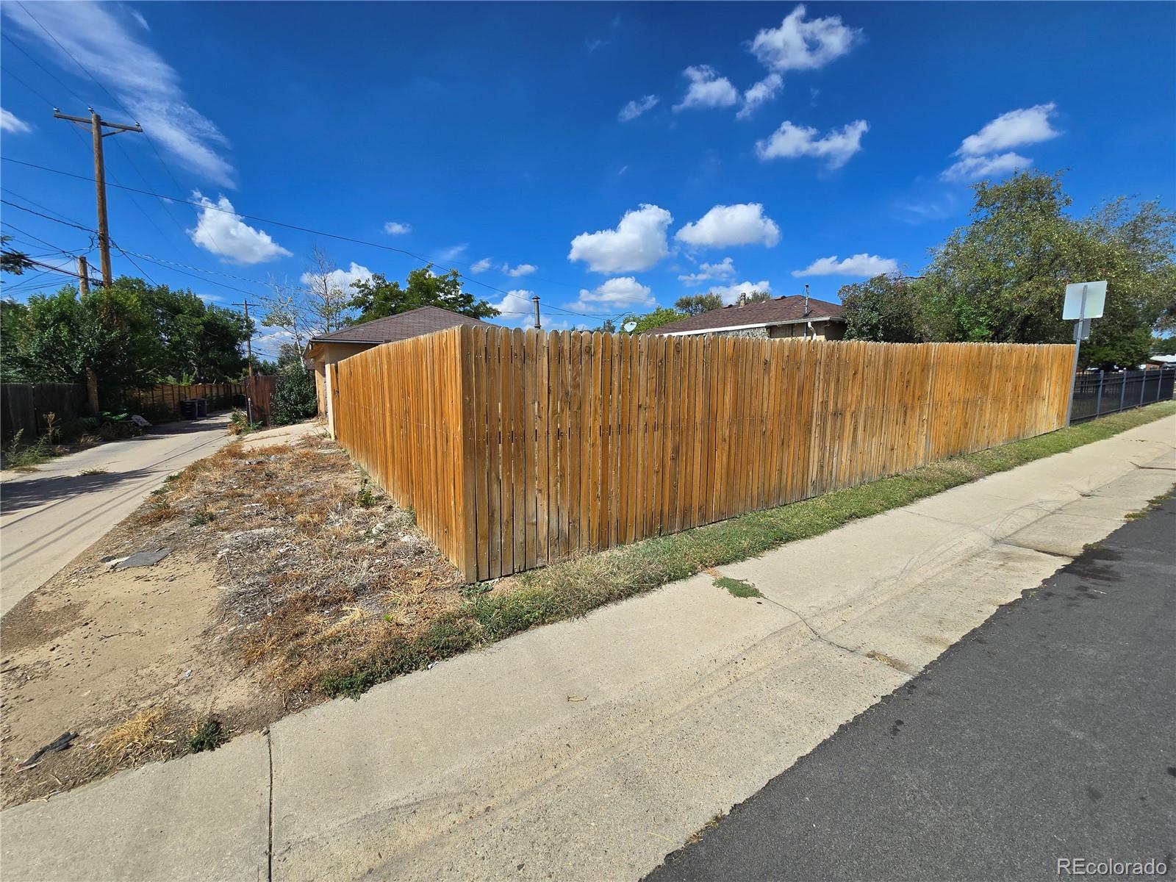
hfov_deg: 106.2
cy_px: 441
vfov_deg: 89.9
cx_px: 588
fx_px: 442
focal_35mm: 13
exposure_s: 1/3117
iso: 50
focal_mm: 2.2
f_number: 2.2
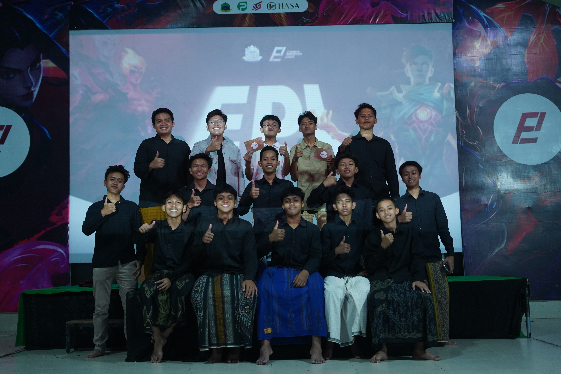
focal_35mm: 50
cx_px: 280
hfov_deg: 39.6
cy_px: 187
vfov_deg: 27.0
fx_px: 779
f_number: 1.8
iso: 1250
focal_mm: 50
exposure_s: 1/60
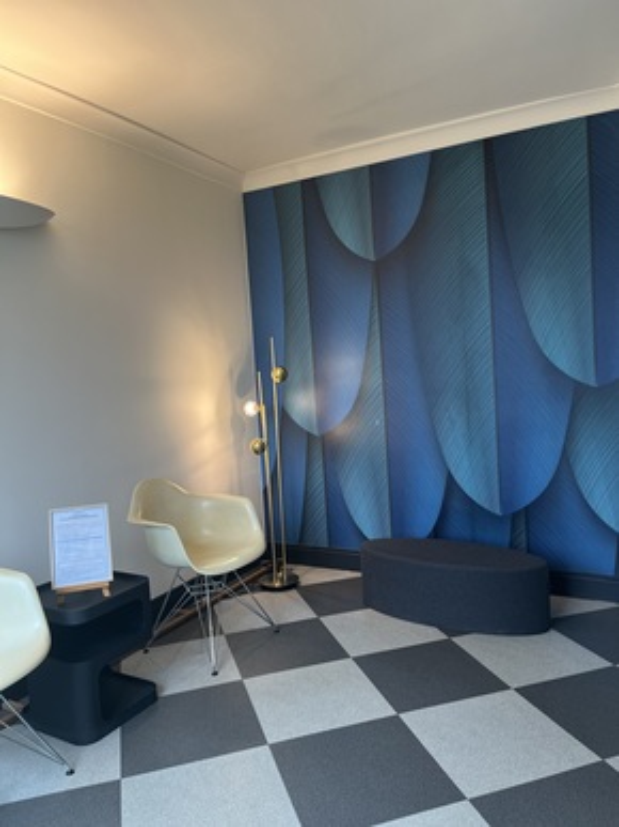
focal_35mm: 26
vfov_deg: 67.3
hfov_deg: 53.0
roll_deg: +2.7
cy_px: 414
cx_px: 310
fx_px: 620
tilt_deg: -4.7
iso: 64
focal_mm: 5.1
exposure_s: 1/100
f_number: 1.6
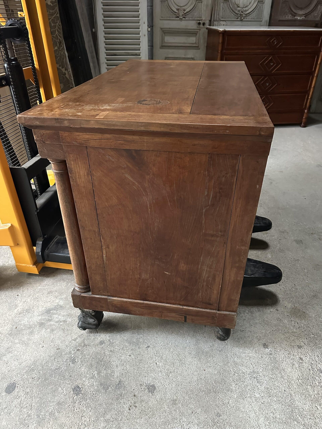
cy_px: 214
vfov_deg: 71.6
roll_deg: -0.7
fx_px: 298
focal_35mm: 24
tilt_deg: -33.3
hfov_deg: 56.8
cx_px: 161
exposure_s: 1/37
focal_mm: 6.86
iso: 1000
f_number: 1.78
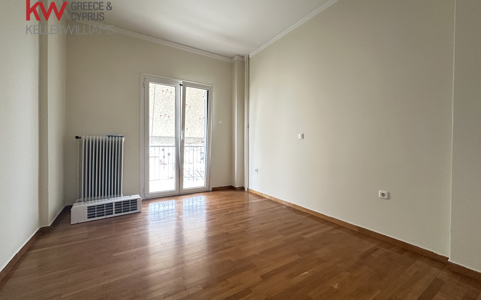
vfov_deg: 74.8
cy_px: 146
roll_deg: -0.1
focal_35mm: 15
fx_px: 197
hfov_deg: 101.5
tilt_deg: -0.9
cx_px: 240
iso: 500
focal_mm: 2.22
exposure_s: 1/60
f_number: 2.2
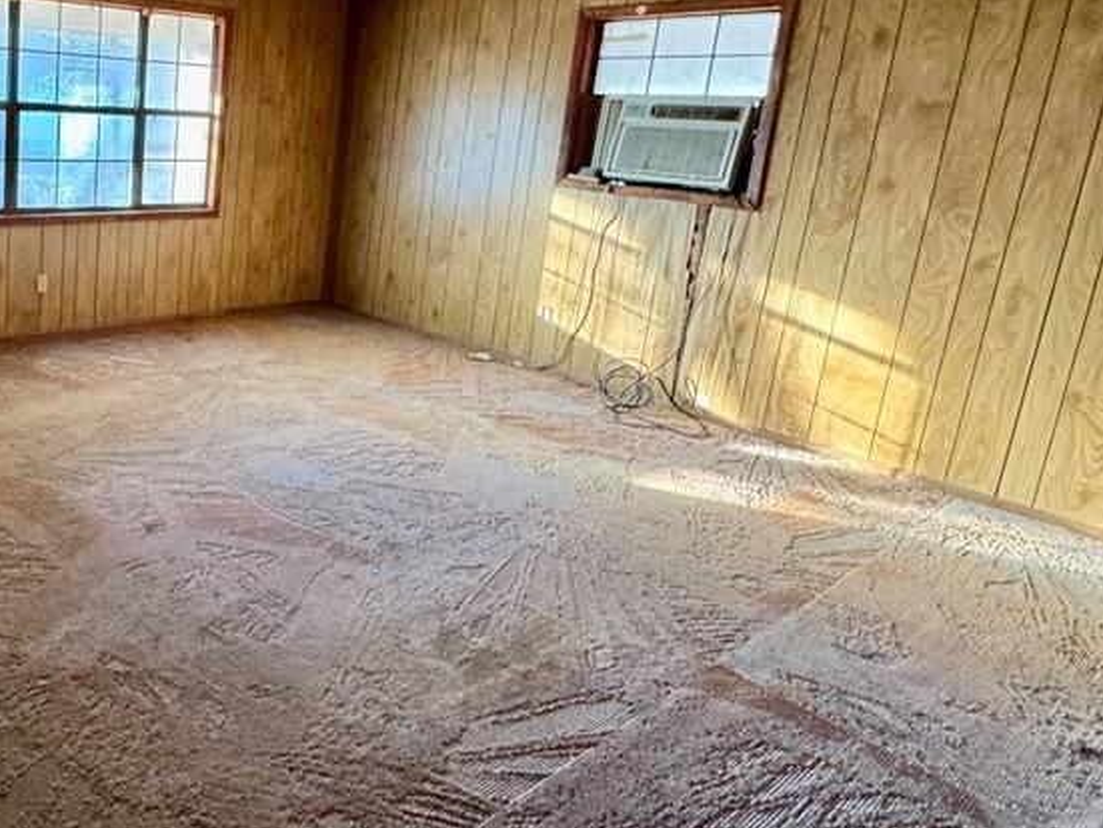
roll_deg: -4.6
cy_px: 268
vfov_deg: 52.0
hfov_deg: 57.7
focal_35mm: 26
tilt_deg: -11.8
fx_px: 829
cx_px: 110
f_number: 2.2
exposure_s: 1/60
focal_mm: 2.22
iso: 500
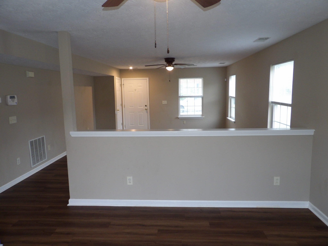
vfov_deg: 56.8
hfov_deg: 71.6
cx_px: 164
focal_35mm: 24
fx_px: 227
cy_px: 123
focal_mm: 4.3
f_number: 3.2
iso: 200
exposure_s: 1/19
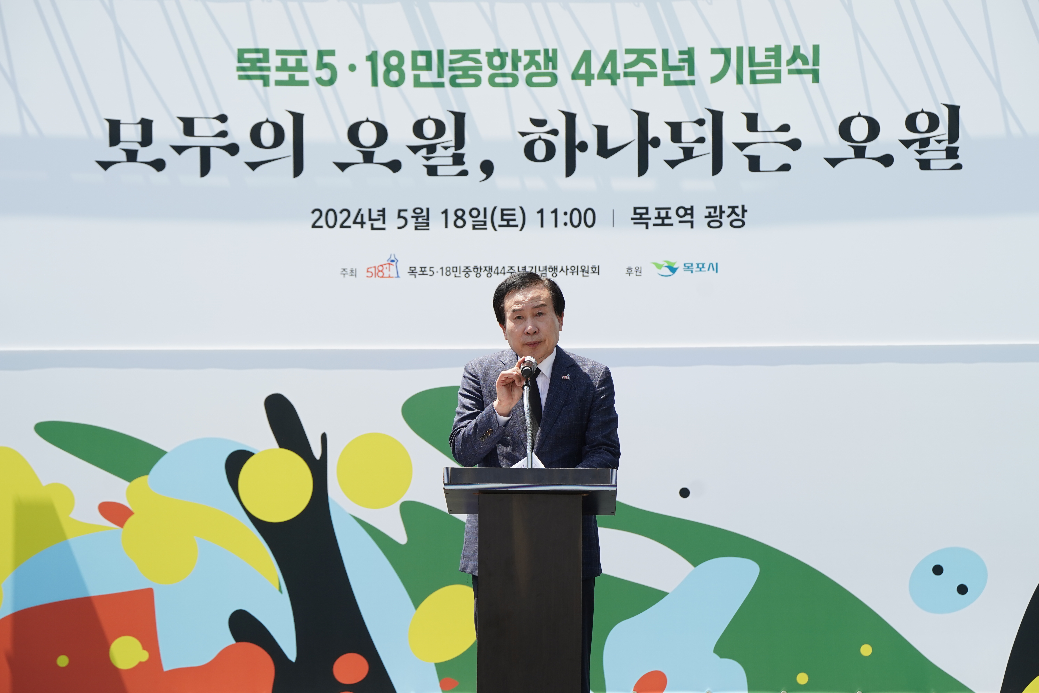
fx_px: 3232
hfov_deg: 18.3
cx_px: 520
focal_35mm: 112
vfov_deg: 12.2
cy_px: 346
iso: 320
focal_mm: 112
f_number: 5.6
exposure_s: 1/800
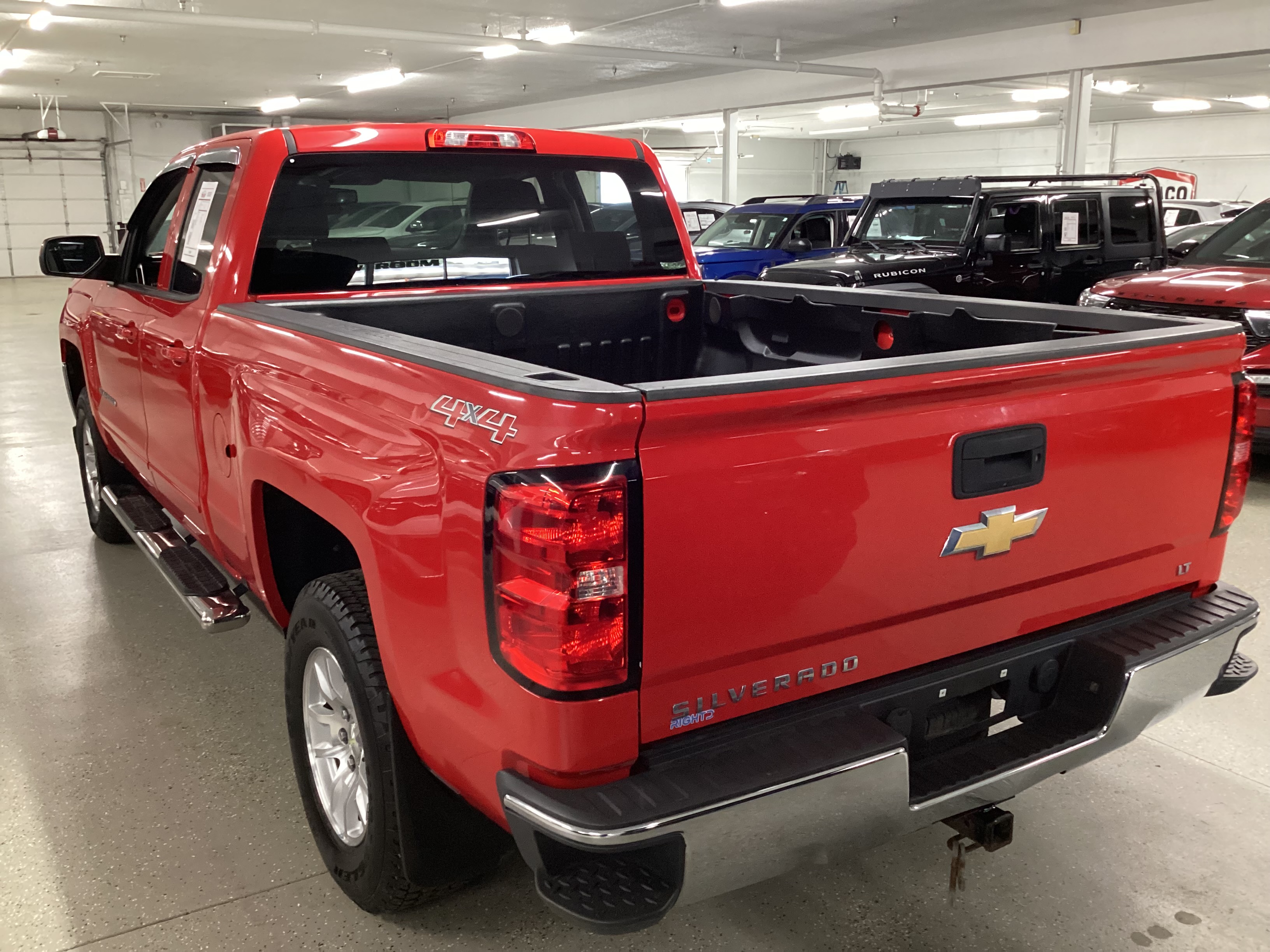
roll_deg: -0.3
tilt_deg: -14.0
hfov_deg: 58.4
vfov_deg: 45.4
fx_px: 1137
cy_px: 476
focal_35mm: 31
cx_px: 635
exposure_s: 1/40
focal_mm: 3.3
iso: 400
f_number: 2.4
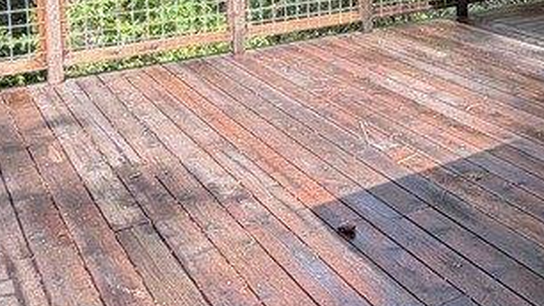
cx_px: 462
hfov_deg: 38.5
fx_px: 736
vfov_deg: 21.6
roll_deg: -0.4
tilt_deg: -5.5
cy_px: -73
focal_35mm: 51
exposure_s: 1/169
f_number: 2.2
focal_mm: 2.22
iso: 64
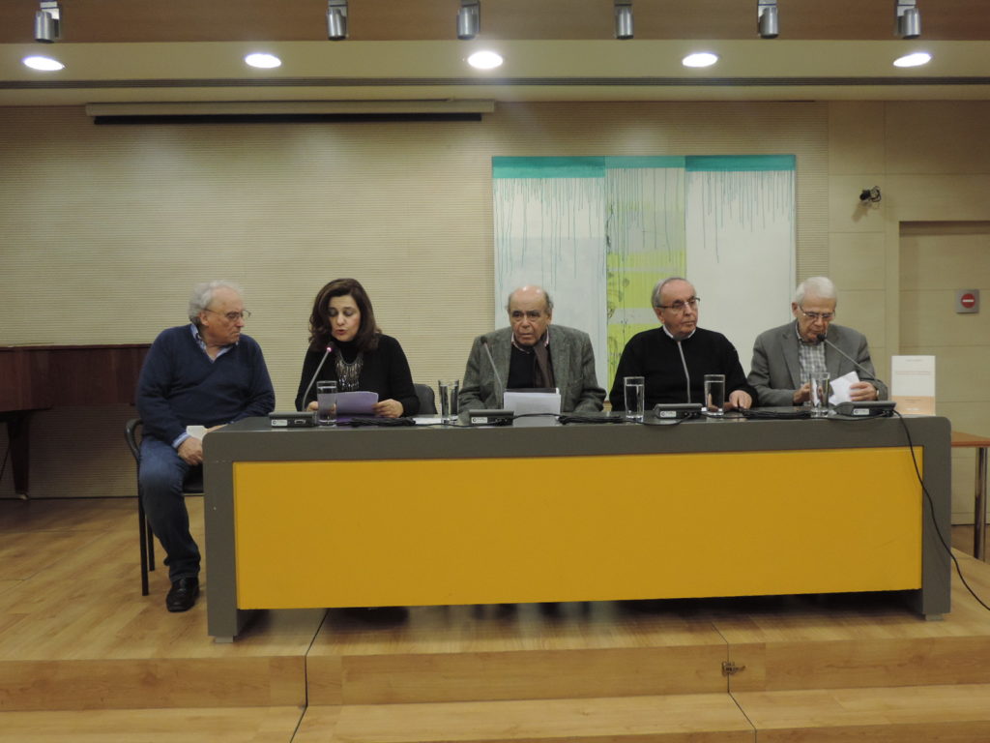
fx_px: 944
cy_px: 372
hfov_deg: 55.4
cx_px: 495
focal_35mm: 33
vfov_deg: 42.9
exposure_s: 1/40
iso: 400
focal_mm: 5.8
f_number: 3.2
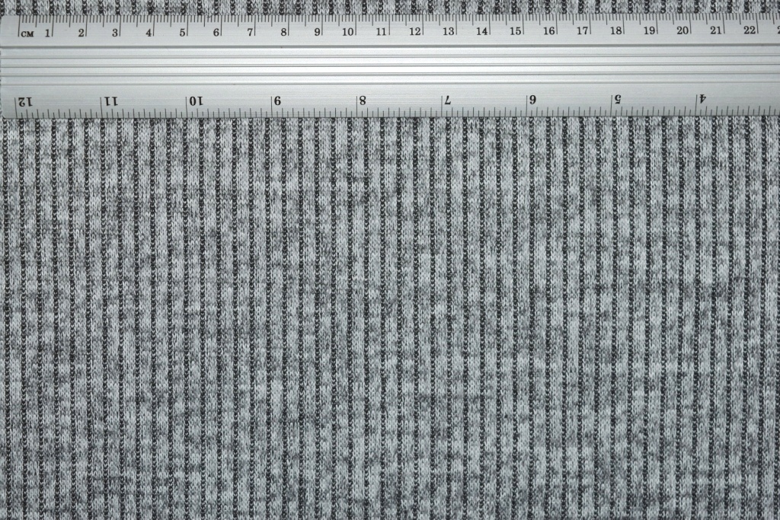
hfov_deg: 33.4
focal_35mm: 60
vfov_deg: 22.6
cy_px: 260
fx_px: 1300
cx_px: 390
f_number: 8
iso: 125
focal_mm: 40
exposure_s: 1/160
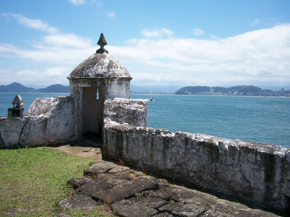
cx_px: 145
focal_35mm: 35
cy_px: 108
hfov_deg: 52.6
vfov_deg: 40.7
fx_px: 293
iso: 80
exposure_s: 1/400
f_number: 5.6
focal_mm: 6.3
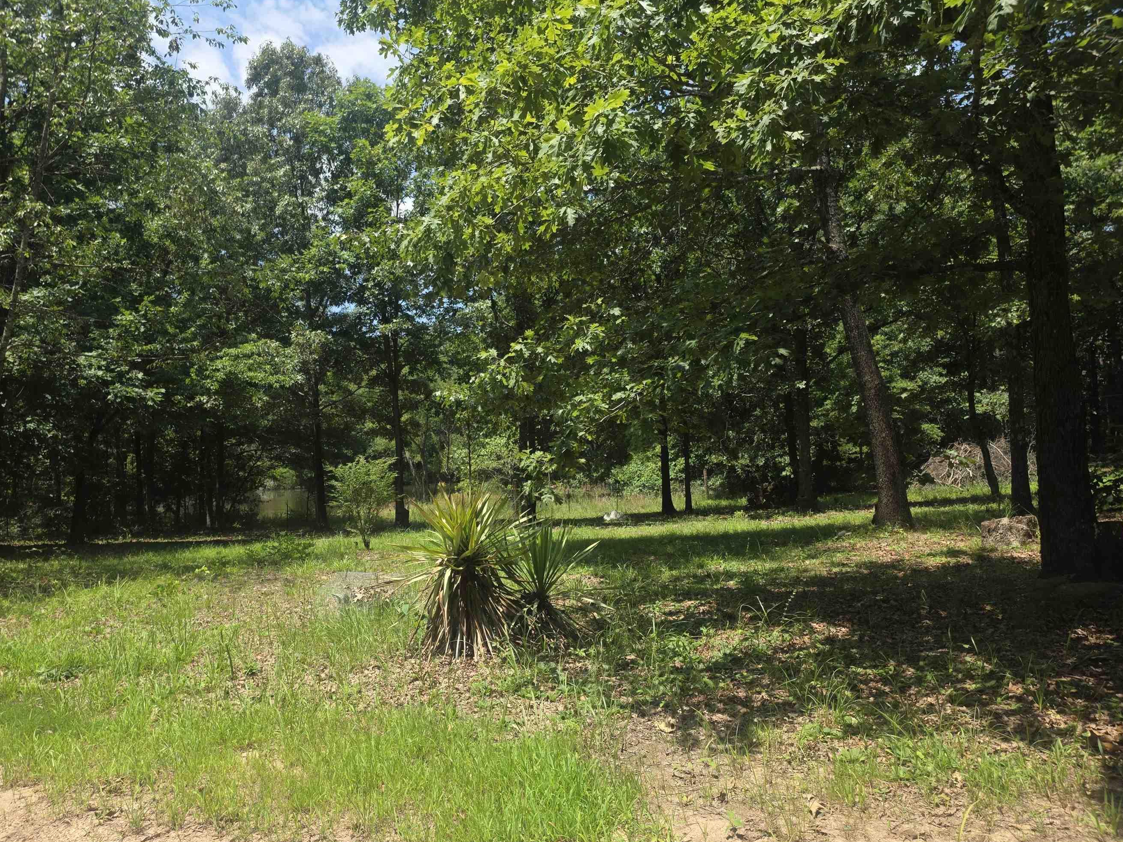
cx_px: 535
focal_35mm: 27
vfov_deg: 51.3
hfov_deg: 65.3
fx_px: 876
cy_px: 457
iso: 80
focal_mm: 6.3
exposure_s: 1/3160
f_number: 1.7
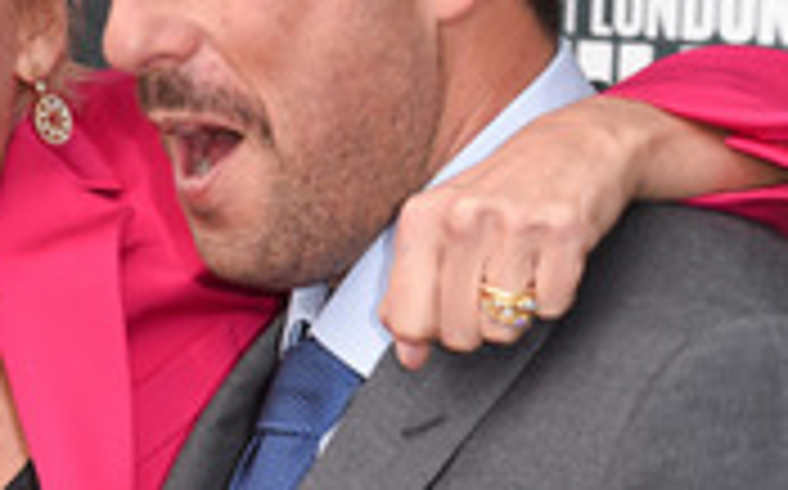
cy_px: 243
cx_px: -63
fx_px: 7595
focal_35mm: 354
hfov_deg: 5.9
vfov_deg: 3.7
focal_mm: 135
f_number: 6.3
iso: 400
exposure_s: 1/250
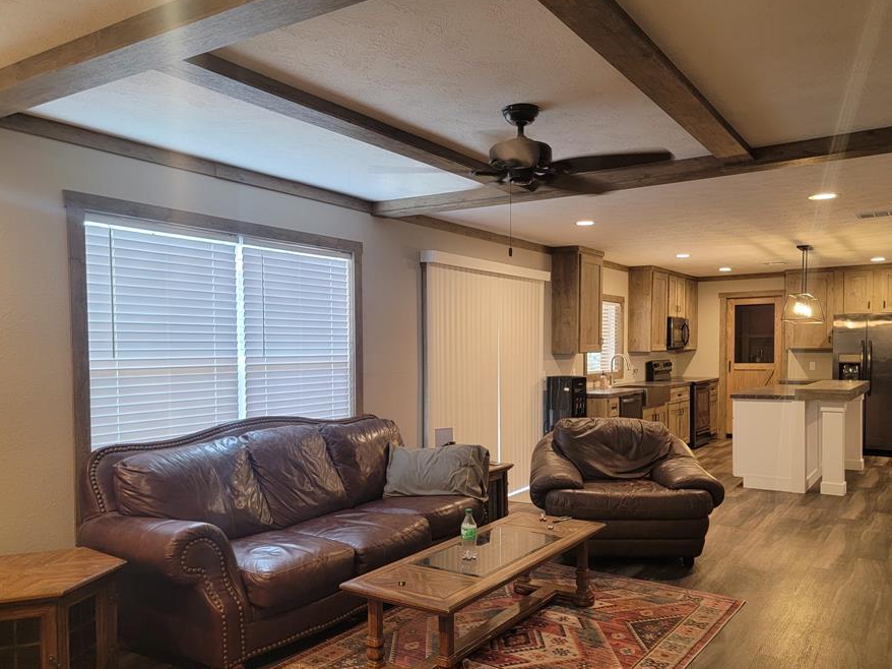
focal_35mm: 28
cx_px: 497
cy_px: 378
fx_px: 721
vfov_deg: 49.6
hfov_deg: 63.3
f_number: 1.8
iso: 160
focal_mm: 6.7
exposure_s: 1/59
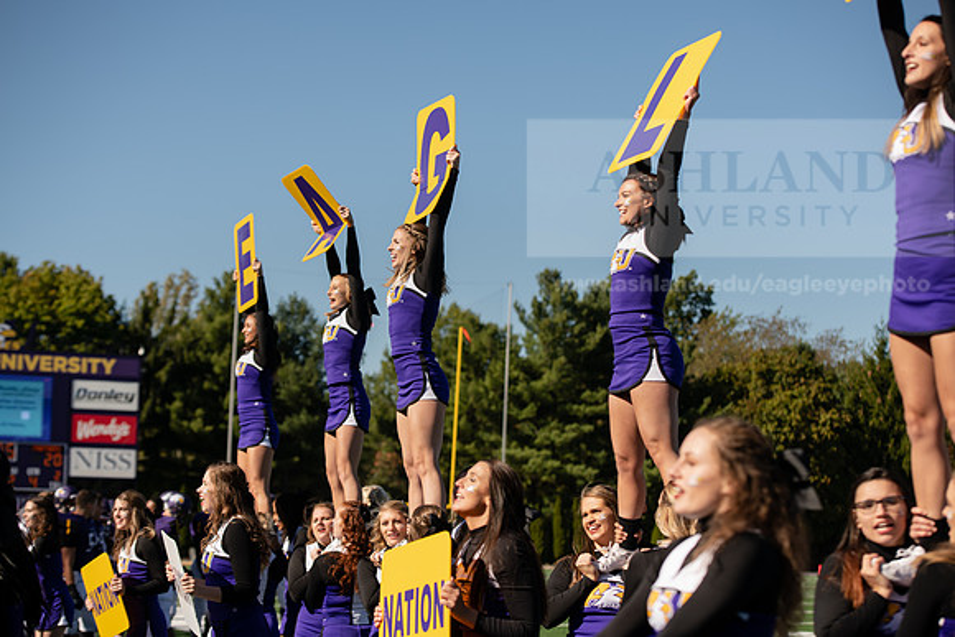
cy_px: 318
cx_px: 478
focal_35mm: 78
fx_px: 2070
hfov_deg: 26.0
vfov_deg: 17.5
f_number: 4
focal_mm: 78
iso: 160
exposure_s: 1/2000
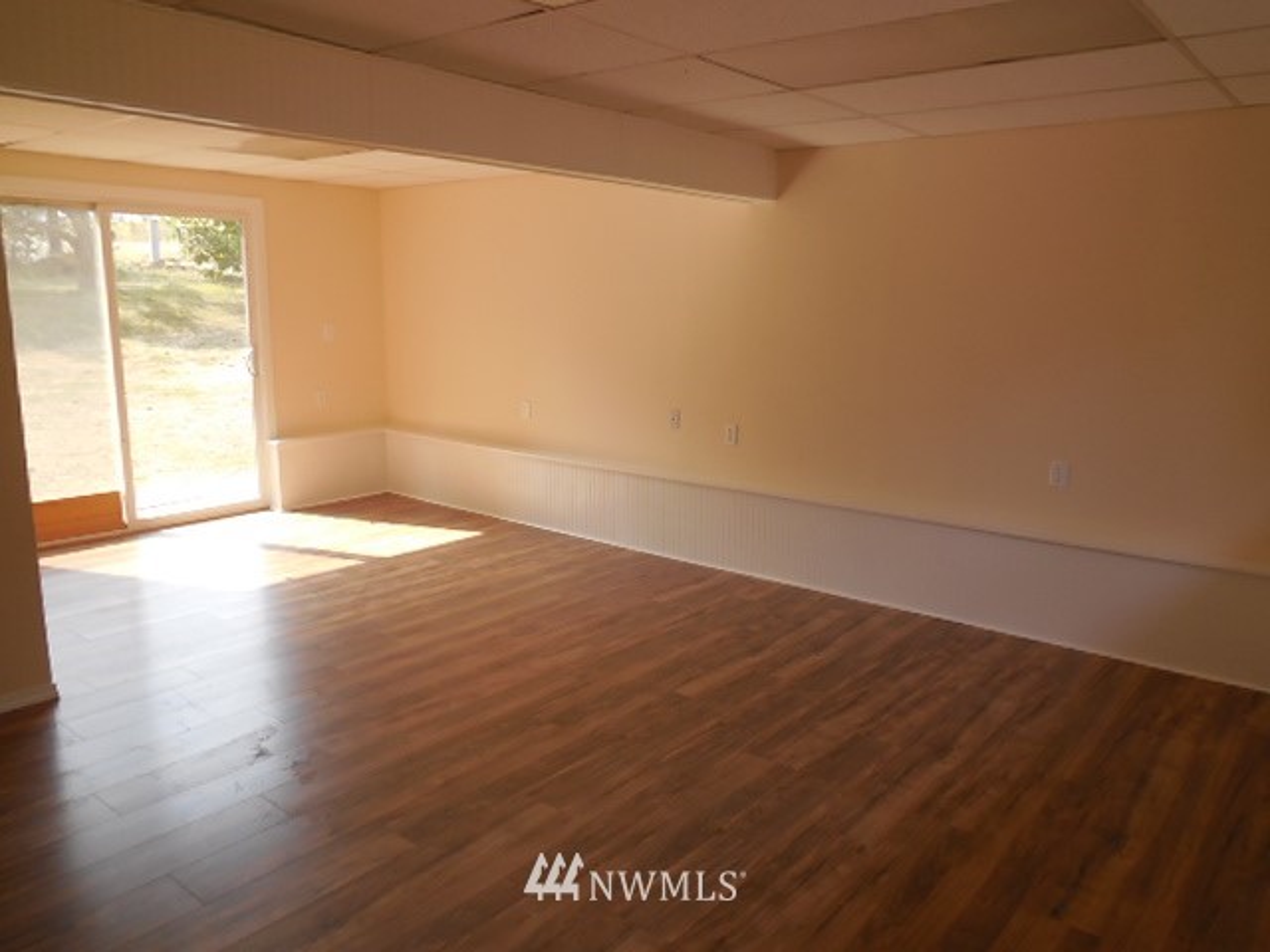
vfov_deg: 54.9
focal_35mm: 25
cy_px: 476
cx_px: 635
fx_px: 917
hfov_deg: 69.4
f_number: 3.1
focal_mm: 4.5
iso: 320
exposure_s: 1/250
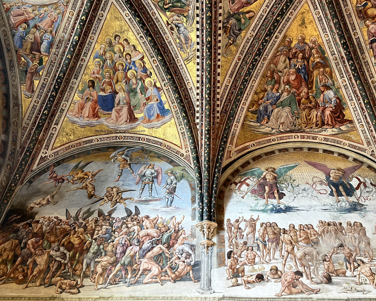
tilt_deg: +42.9
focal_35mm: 31
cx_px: 215
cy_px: 143
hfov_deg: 57.0
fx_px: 345
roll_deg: +0.0
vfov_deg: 47.1
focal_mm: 5.7
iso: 160
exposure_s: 1/60
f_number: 1.5
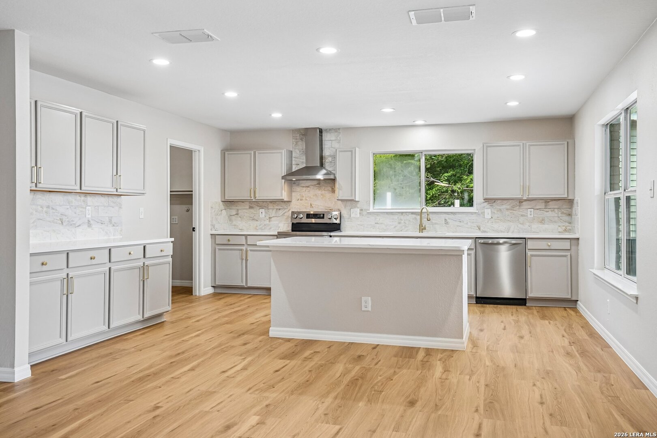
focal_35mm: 31
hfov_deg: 60.3
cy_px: 219
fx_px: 566
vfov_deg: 42.3
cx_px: 328
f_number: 8
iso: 400
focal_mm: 31
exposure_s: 1/30
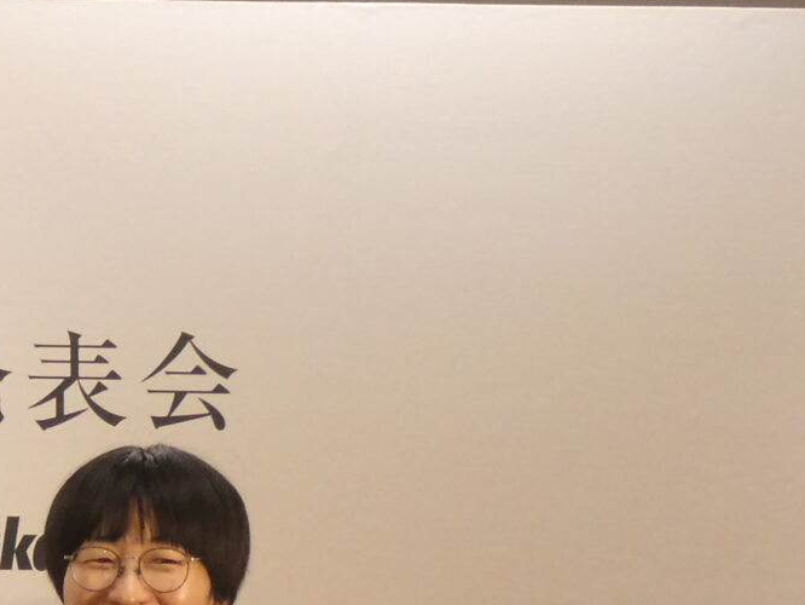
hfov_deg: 8.8
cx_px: -436
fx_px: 5095
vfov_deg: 6.6
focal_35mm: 219
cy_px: 1130
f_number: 4.2
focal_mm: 10.3
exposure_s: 1/60
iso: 200
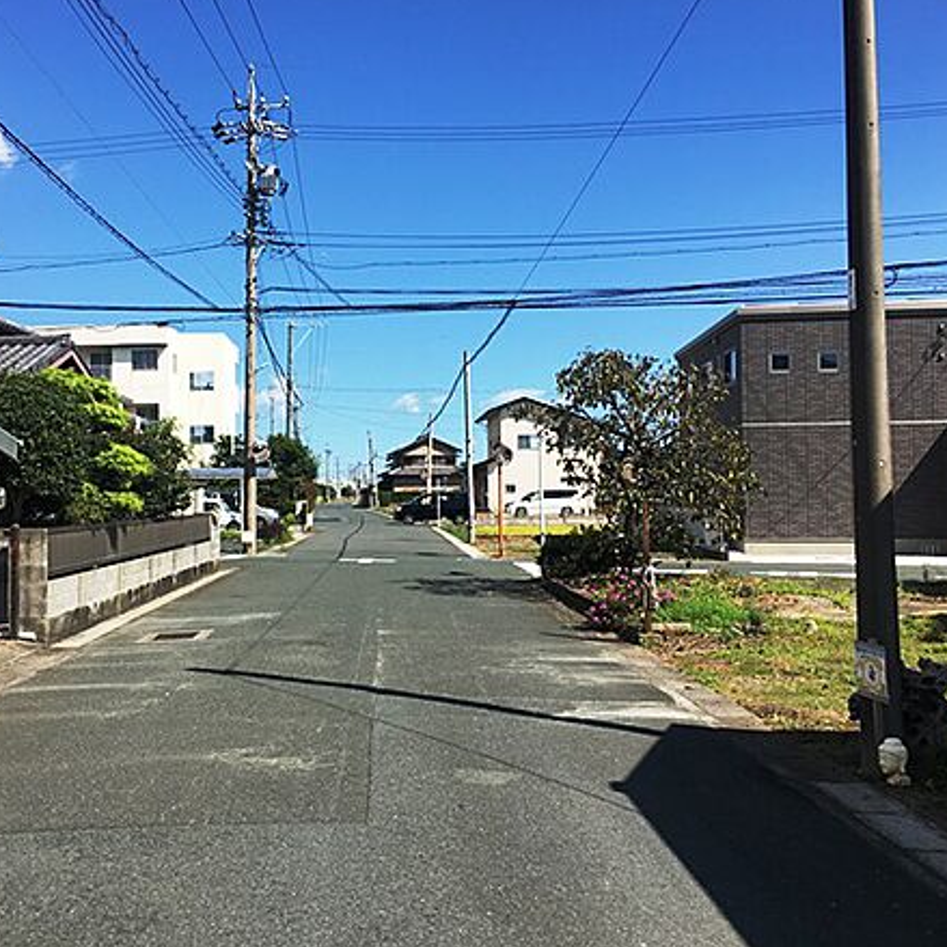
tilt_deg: +2.6
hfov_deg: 46.7
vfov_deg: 47.2
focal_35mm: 35
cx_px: 341
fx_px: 1083
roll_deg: -0.3
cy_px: 470
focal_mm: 4.15
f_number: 2.2
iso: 25
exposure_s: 1/1603
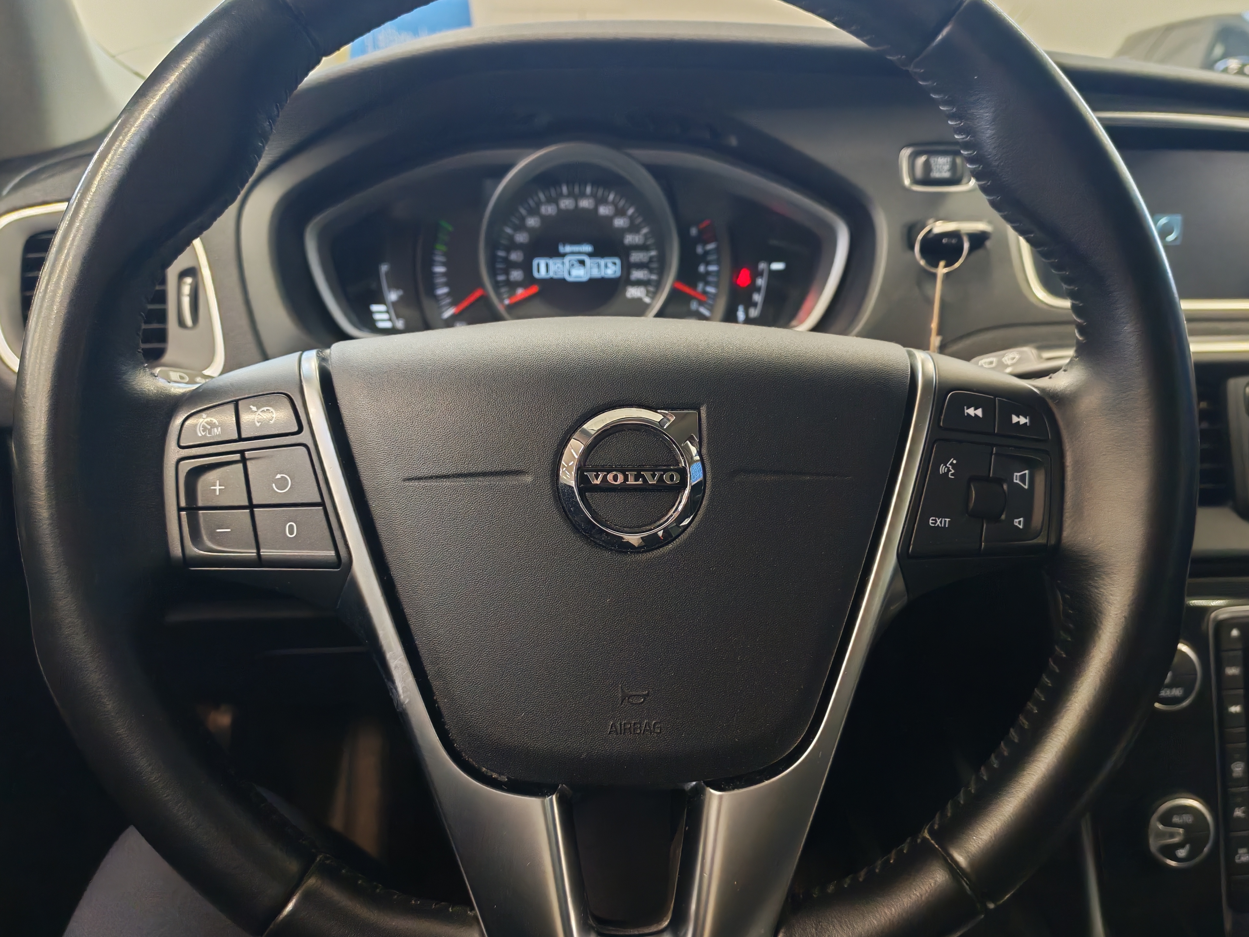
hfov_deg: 58.4
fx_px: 1119
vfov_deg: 45.4
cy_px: 468
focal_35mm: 31
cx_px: 624
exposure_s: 1/100
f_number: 1.9
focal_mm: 6.12
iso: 1187
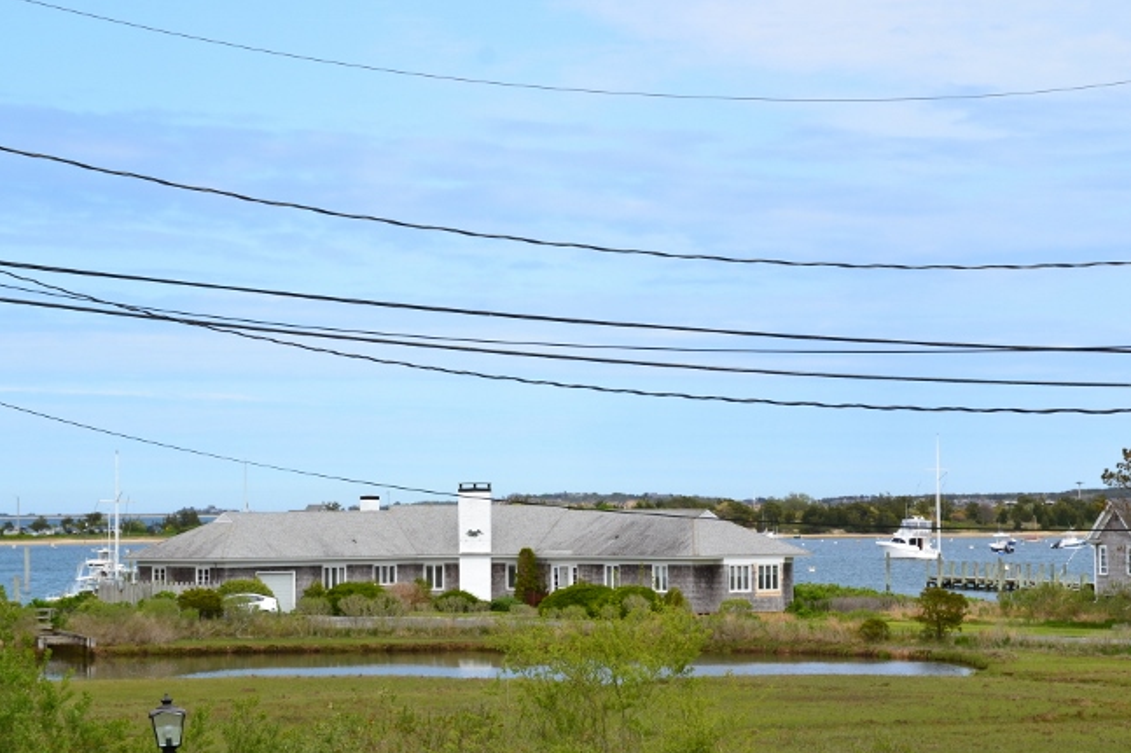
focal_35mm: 115
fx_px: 3612
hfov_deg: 17.8
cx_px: 486
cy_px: 434
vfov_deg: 11.9
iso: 400
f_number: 11
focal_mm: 62
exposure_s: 1/400
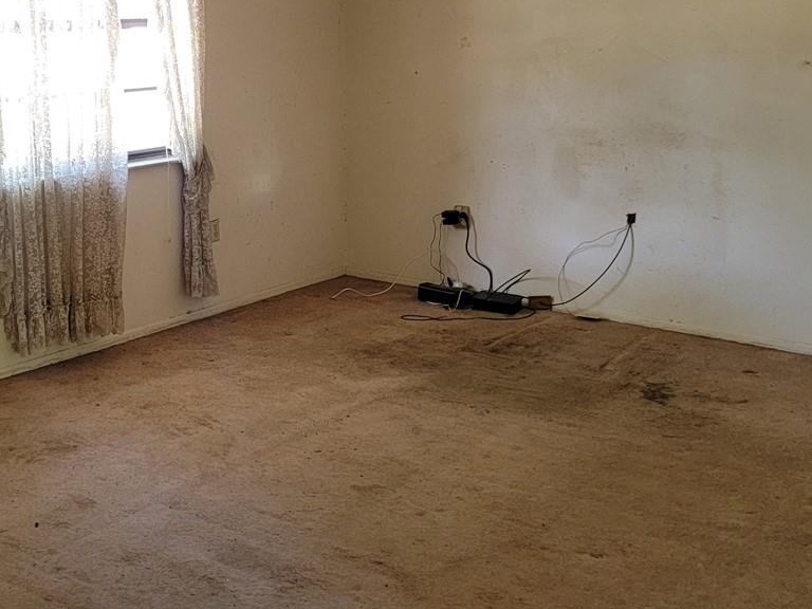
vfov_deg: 28.3
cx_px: 186
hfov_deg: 37.1
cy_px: 96
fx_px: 1173
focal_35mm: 50
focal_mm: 6.7
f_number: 1.8
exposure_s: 1/60
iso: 200
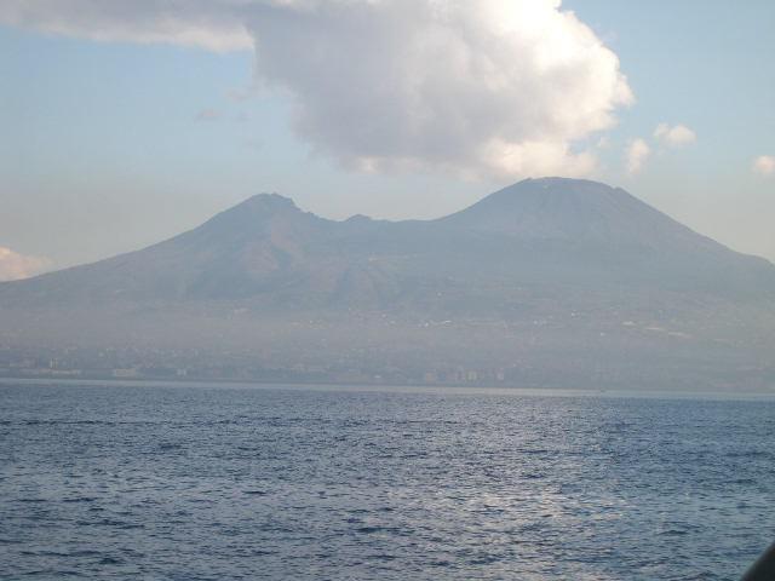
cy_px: 290
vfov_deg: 16.1
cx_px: 388
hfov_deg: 21.3
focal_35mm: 92
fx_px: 2060
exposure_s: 1/382
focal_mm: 19.5
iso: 100
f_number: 4.5
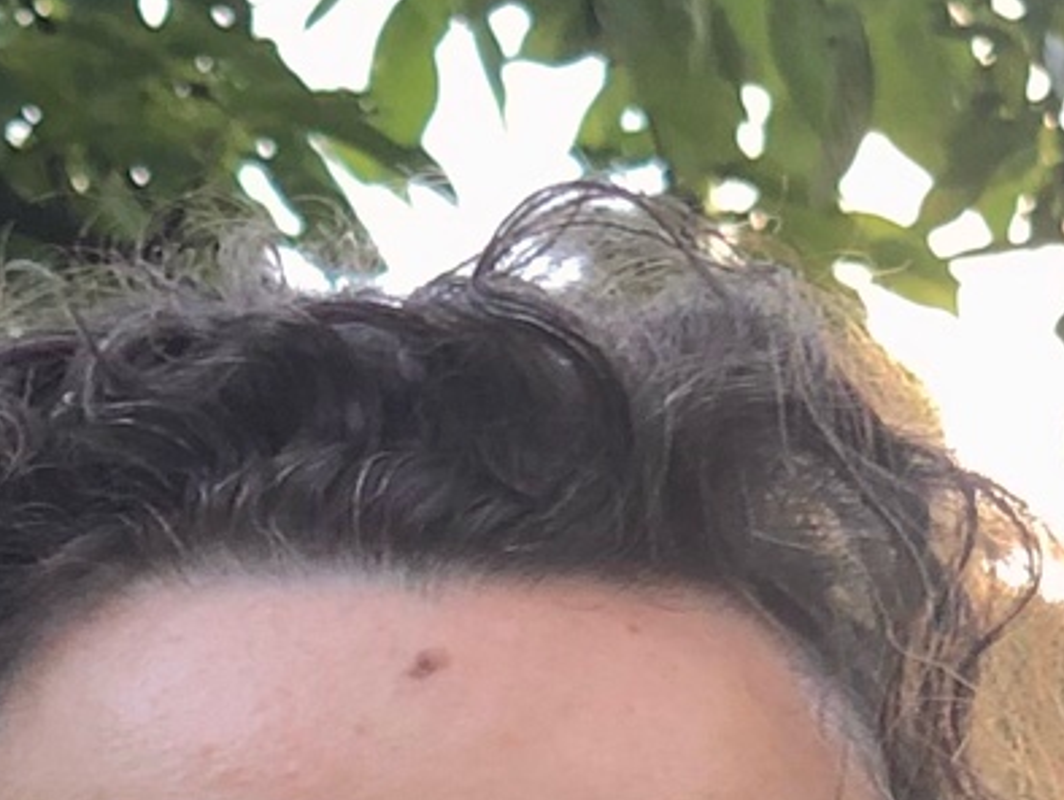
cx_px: 292
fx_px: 8181
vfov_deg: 5.5
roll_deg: +0.1
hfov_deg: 7.4
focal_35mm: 266
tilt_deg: +1.1
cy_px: 1711
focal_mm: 6
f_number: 2.4
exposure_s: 1/60
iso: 16
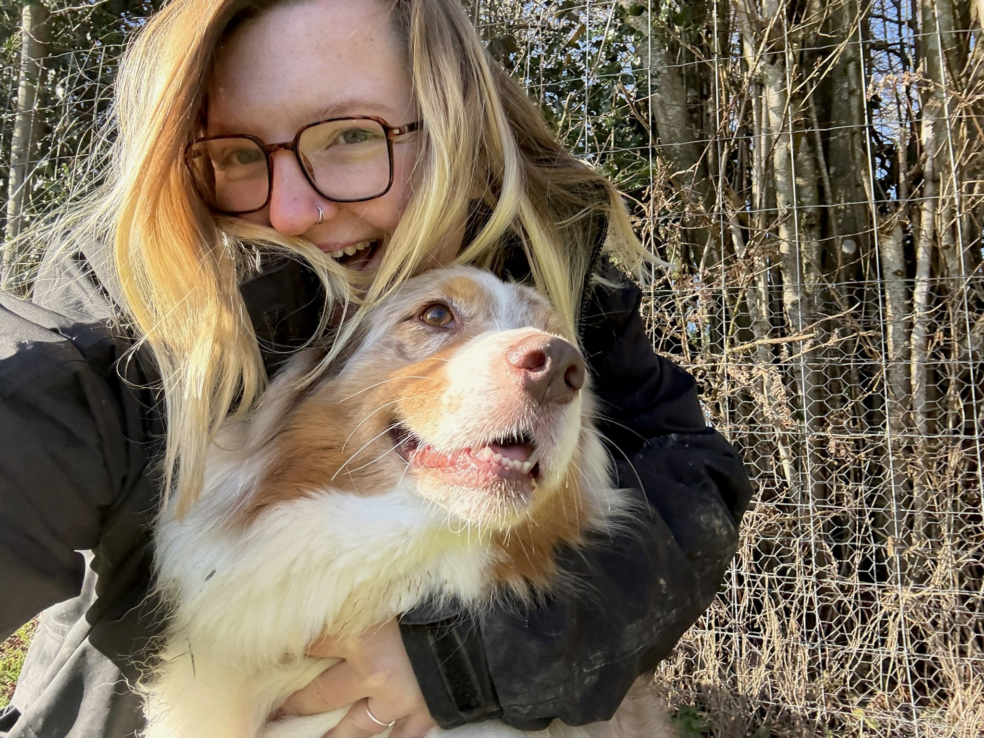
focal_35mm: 23
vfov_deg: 58.9
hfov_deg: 73.9
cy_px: 369
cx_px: 492
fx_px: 654
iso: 64
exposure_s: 1/244
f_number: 1.9
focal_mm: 2.69
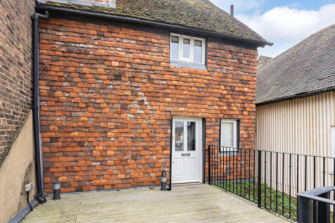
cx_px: 168
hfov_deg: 96.8
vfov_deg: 73.7
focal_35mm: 16
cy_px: 112
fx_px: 149
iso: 1250
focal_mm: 16
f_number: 7.1
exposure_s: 1/500
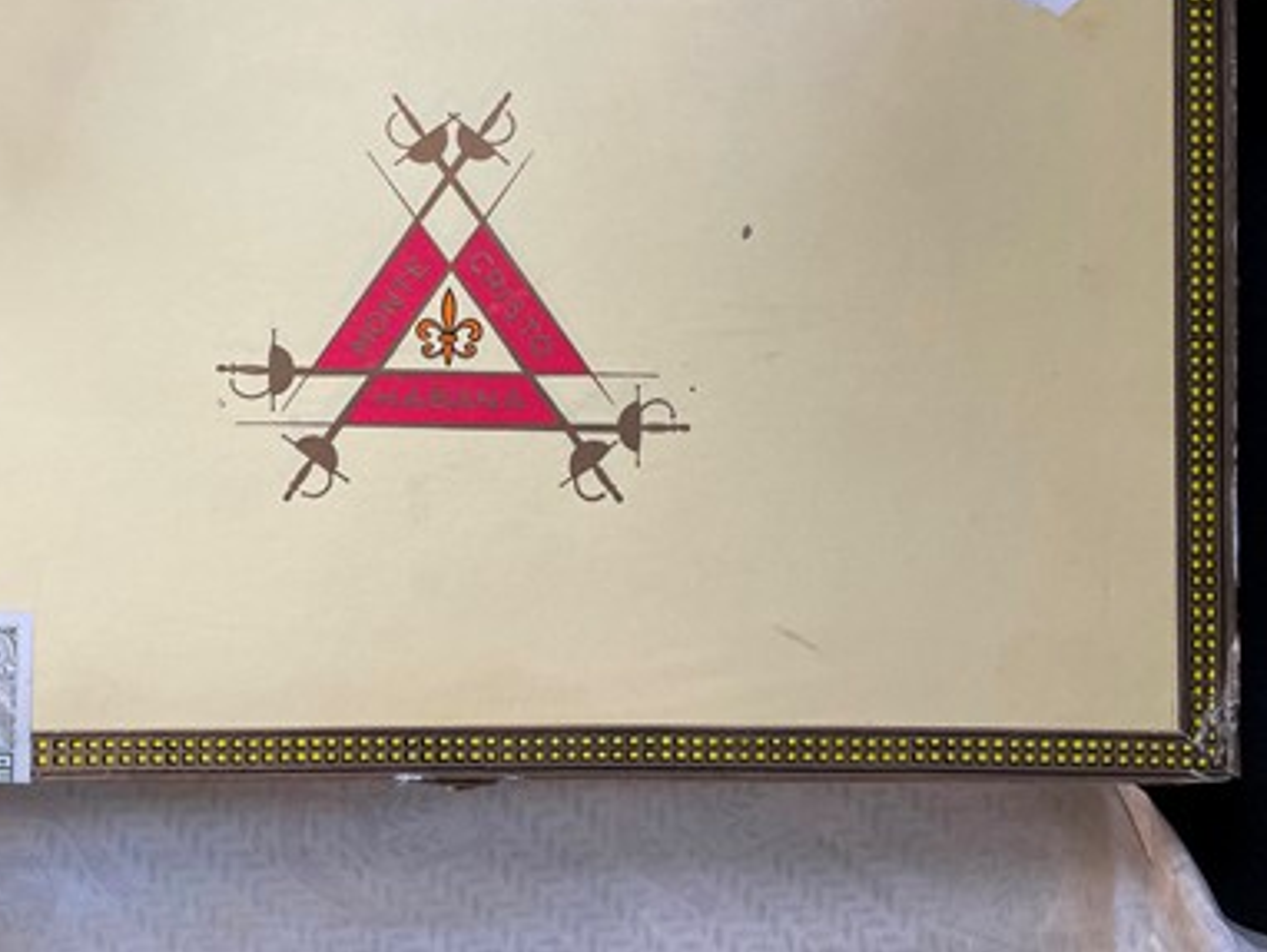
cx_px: 458
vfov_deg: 41.4
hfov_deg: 53.2
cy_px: 333
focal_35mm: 34
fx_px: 1245
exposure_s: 1/100
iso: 100
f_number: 1.6
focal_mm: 4.2
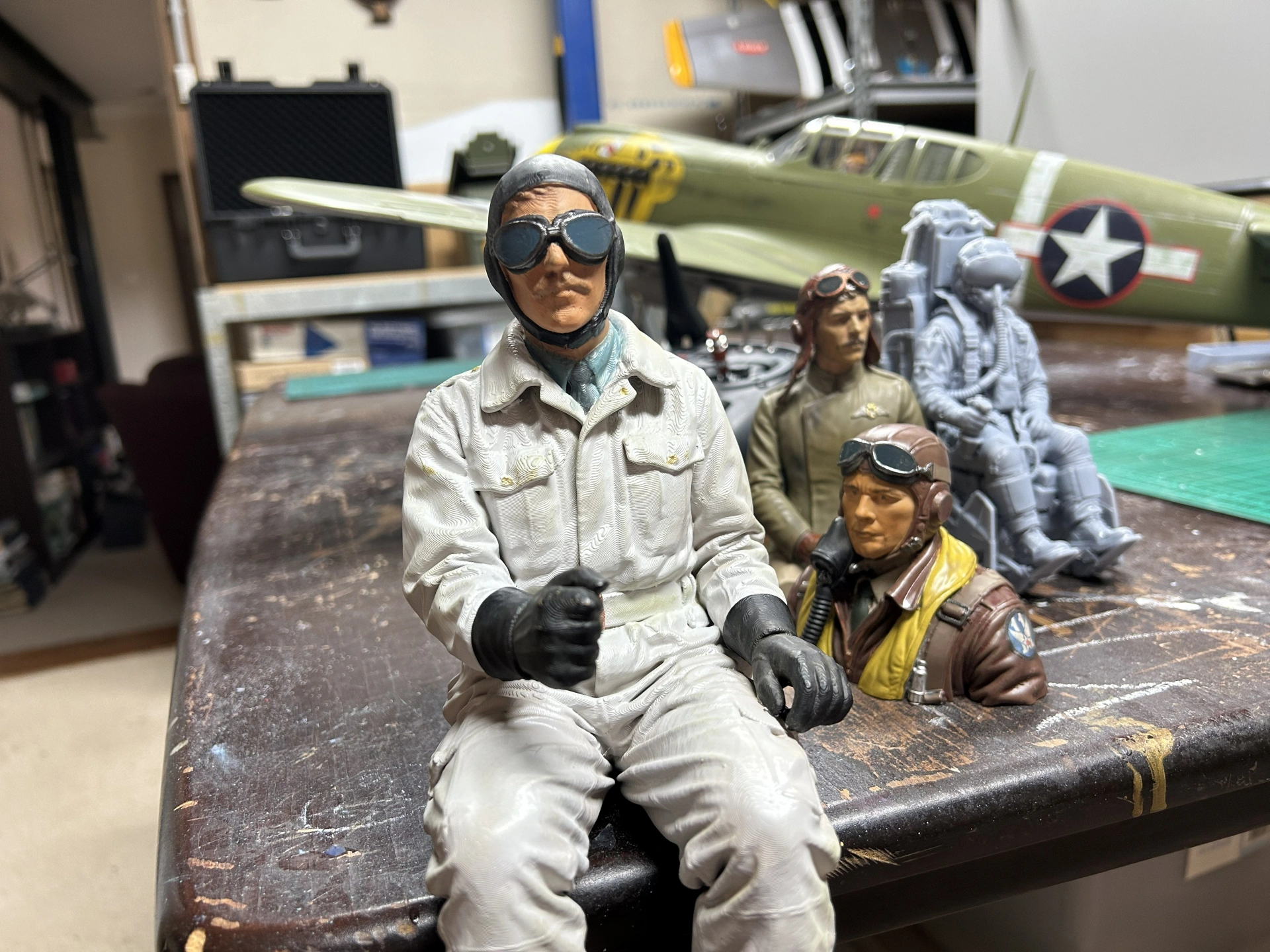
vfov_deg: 53.1
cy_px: 476
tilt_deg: -10.2
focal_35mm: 26
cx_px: 635
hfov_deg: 67.3
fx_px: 954
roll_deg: +4.2
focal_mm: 5.7
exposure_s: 1/50
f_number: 1.5
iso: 100
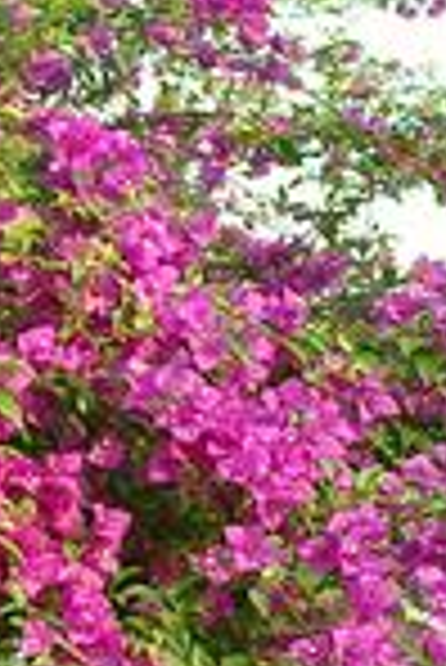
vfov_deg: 18.4
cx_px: -523
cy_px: 418
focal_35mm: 111
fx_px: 2058
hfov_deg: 11.0
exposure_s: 1/200
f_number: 3.2
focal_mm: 7.5
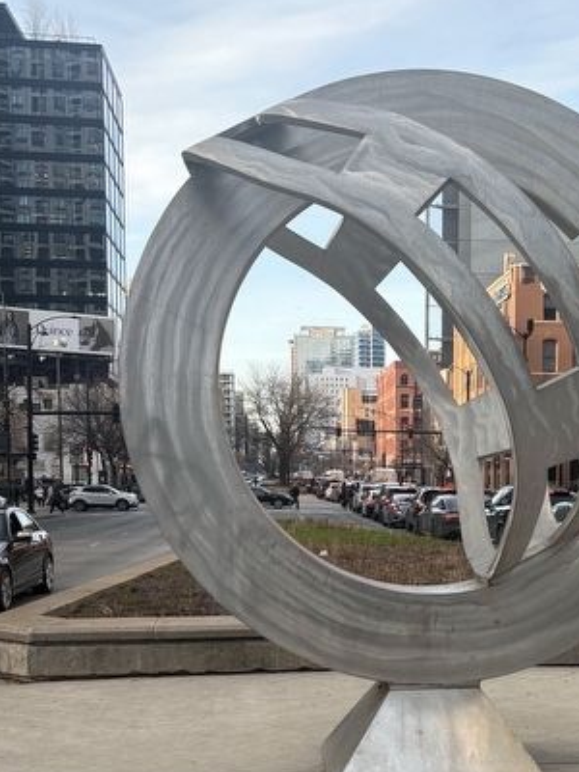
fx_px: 1160
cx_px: 444
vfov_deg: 36.0
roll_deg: +1.1
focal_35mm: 52
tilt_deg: -3.1
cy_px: 575
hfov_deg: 27.6
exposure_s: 1/694
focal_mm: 5.96
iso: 50
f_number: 1.6
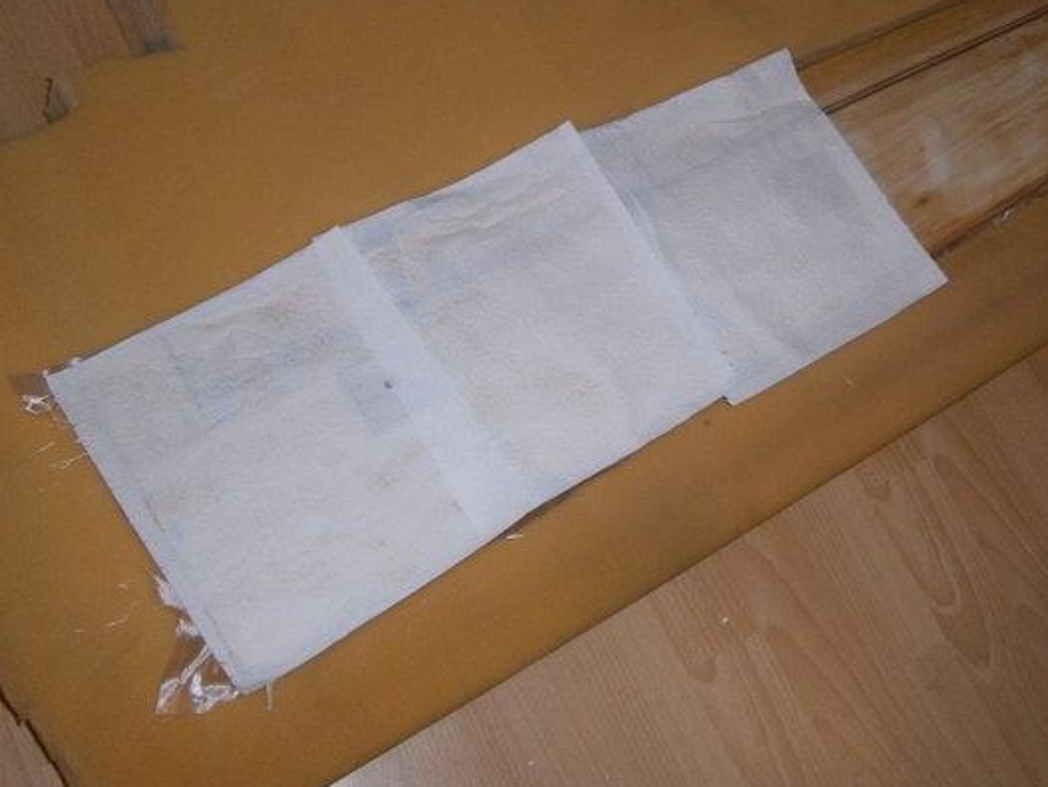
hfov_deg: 39.6
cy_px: 289
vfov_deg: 30.8
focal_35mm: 47
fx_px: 1424
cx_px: 748
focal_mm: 5.5
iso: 125
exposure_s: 1/30
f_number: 2.9
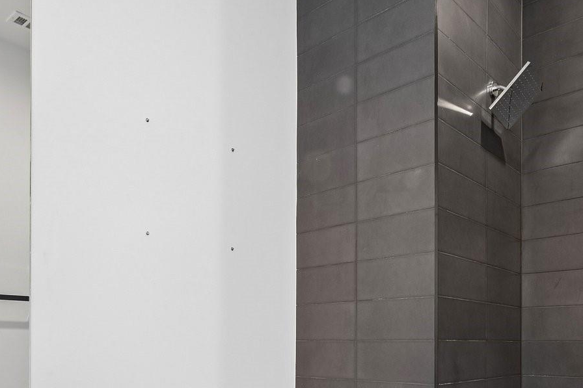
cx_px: 295
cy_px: 353
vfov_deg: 38.2
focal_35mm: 32
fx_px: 518
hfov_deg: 58.7
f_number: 8
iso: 400
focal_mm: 14
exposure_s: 1/13
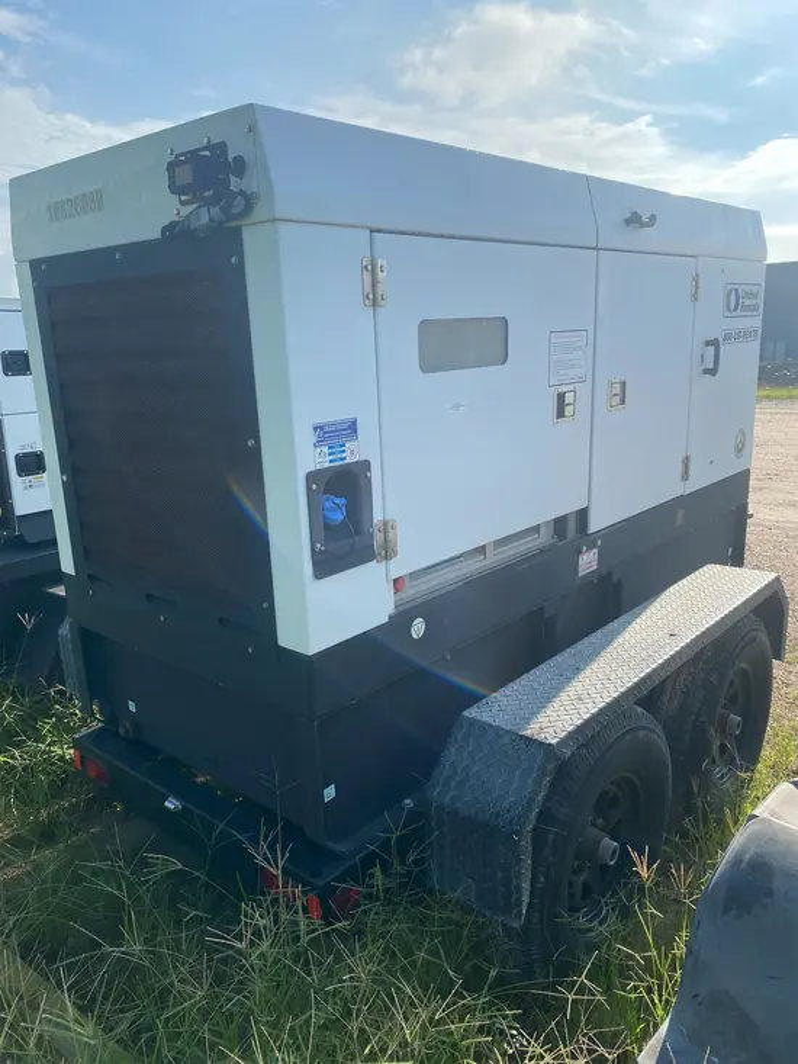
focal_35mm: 26
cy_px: 532
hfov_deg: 53.1
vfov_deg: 67.3
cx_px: 399
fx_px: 799
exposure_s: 1/2105
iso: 32
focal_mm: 4.25
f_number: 1.8
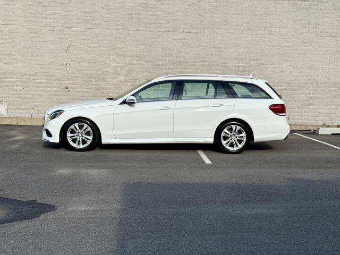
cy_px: 128
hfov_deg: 39.7
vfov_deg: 30.3
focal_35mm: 48
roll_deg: -2.2
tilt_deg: -4.0
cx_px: 170
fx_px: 471
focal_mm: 6.76
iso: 100
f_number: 1.78
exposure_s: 1/9901
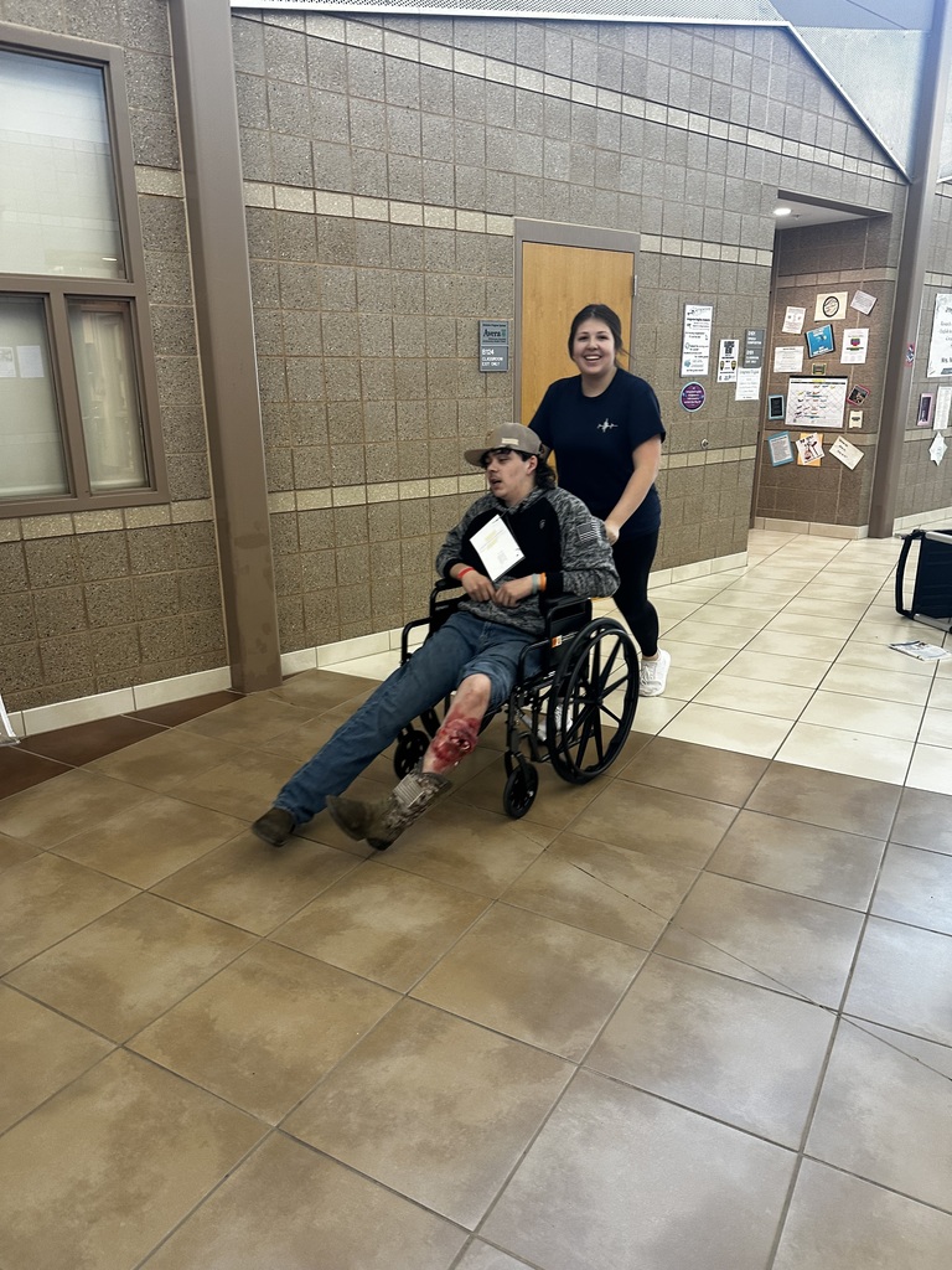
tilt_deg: -14.7
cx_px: 476
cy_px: 635
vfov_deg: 71.6
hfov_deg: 56.8
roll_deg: -0.1
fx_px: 880
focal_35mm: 24
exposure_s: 1/60
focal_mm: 6.86
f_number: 1.78
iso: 160
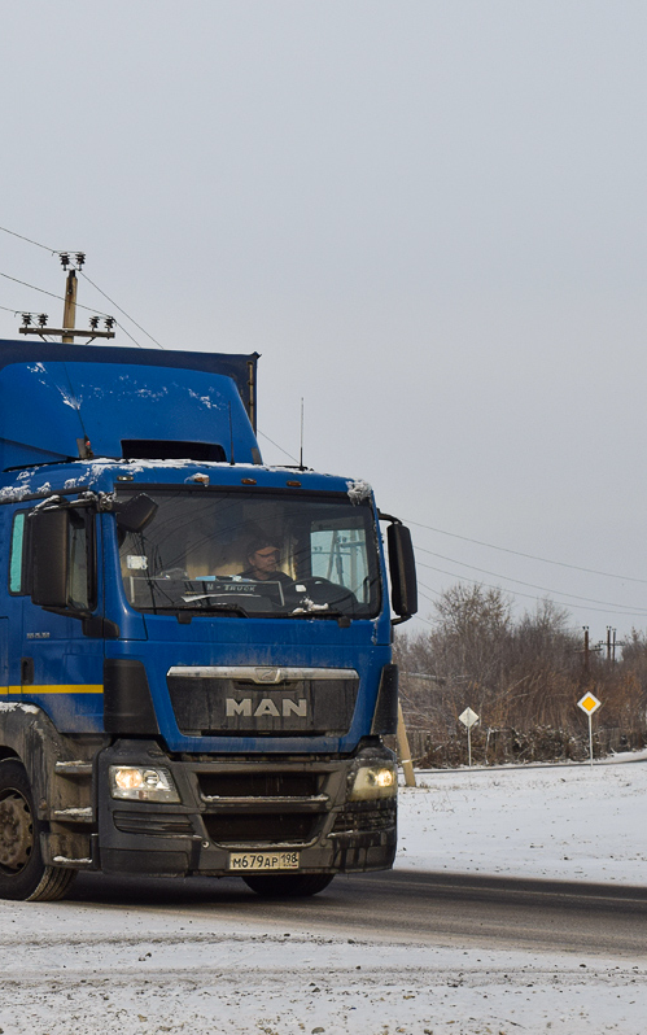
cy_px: 518
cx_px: 35
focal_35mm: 92
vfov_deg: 22.6
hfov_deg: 14.0
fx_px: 2595
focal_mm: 40
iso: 200
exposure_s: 1/1000
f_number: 8
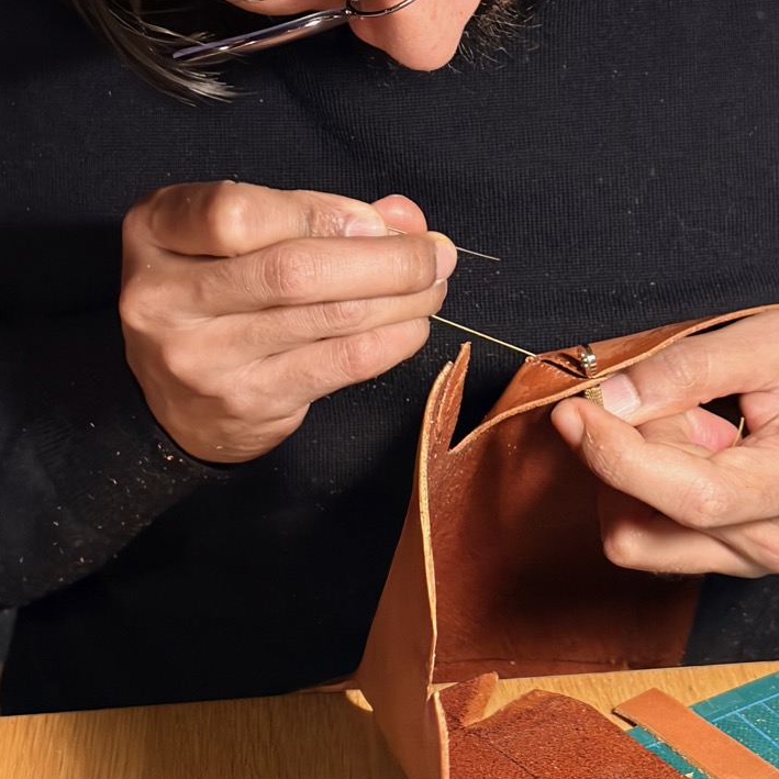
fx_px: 2113
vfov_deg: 20.7
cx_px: 437
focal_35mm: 83
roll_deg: +1.9
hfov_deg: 20.9
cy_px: 196
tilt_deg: -20.6
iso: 160
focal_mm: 5.96
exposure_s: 1/33
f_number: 1.6
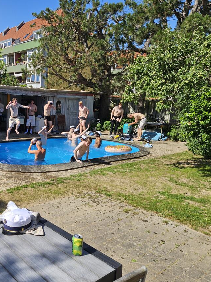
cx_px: 44
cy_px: 142
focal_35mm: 31
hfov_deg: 43.4
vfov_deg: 58.4
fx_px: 252
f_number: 1.8
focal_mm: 5.4
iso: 25
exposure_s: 1/1941
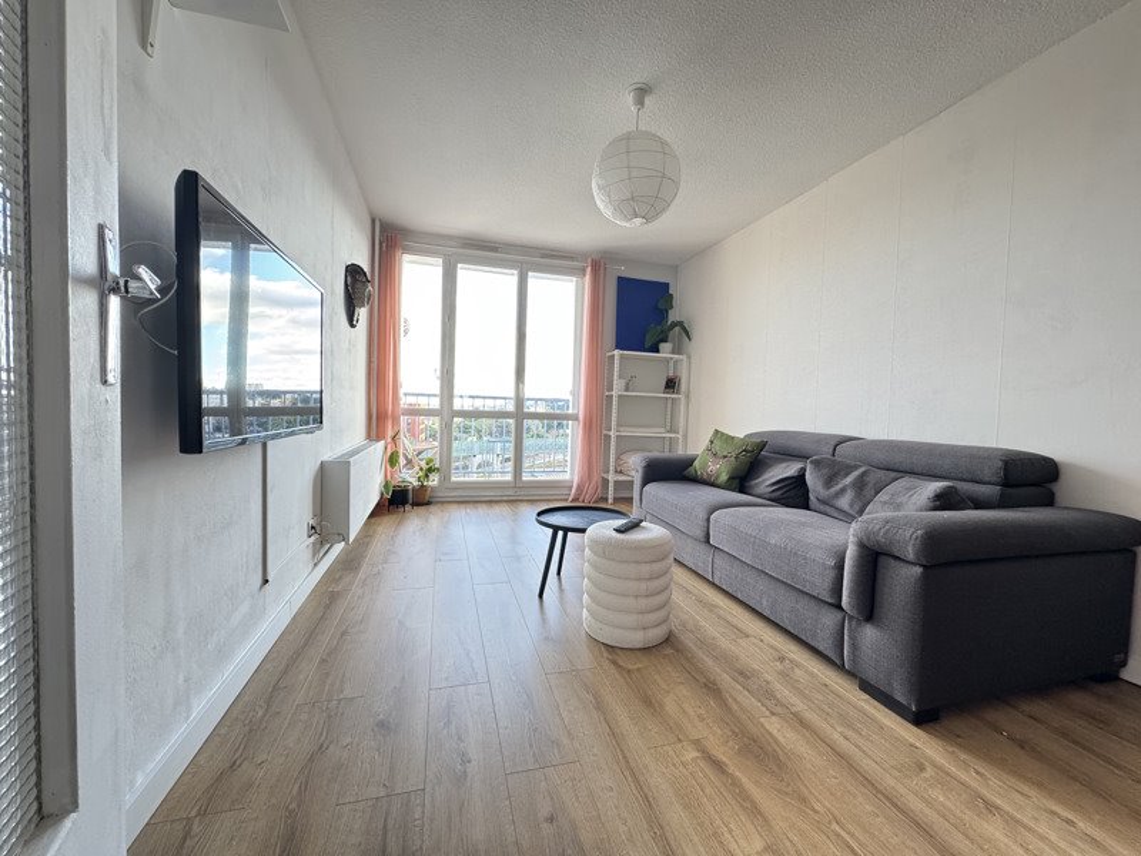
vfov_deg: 85.7
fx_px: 461
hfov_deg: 102.1
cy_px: 428
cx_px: 570
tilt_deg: -2.9
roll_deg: -1.6
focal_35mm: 14
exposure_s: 1/70
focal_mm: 2.22
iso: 320
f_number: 2.2
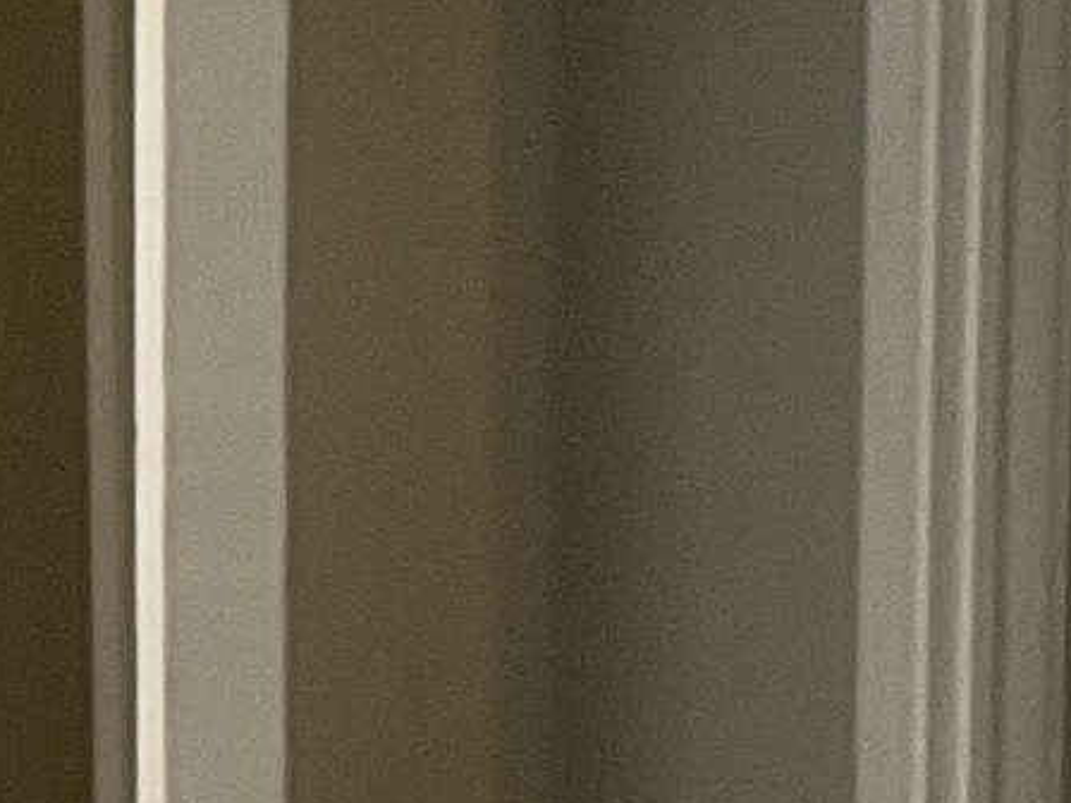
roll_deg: +2.6
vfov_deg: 7.4
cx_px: -739
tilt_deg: -14.3
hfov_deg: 9.5
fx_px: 6157
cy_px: 1159
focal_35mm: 199
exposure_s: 1/60
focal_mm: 3
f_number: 1.8
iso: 160
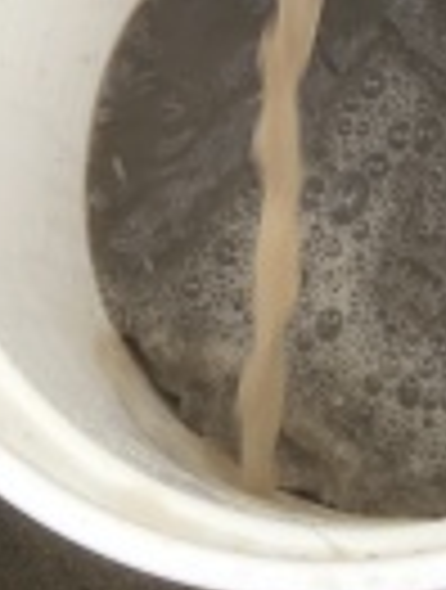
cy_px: -437
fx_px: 1932
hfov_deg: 13.0
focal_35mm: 113
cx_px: 451
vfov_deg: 15.3
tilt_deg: -60.4
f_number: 2.2
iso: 25
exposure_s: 1/187
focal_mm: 4.15
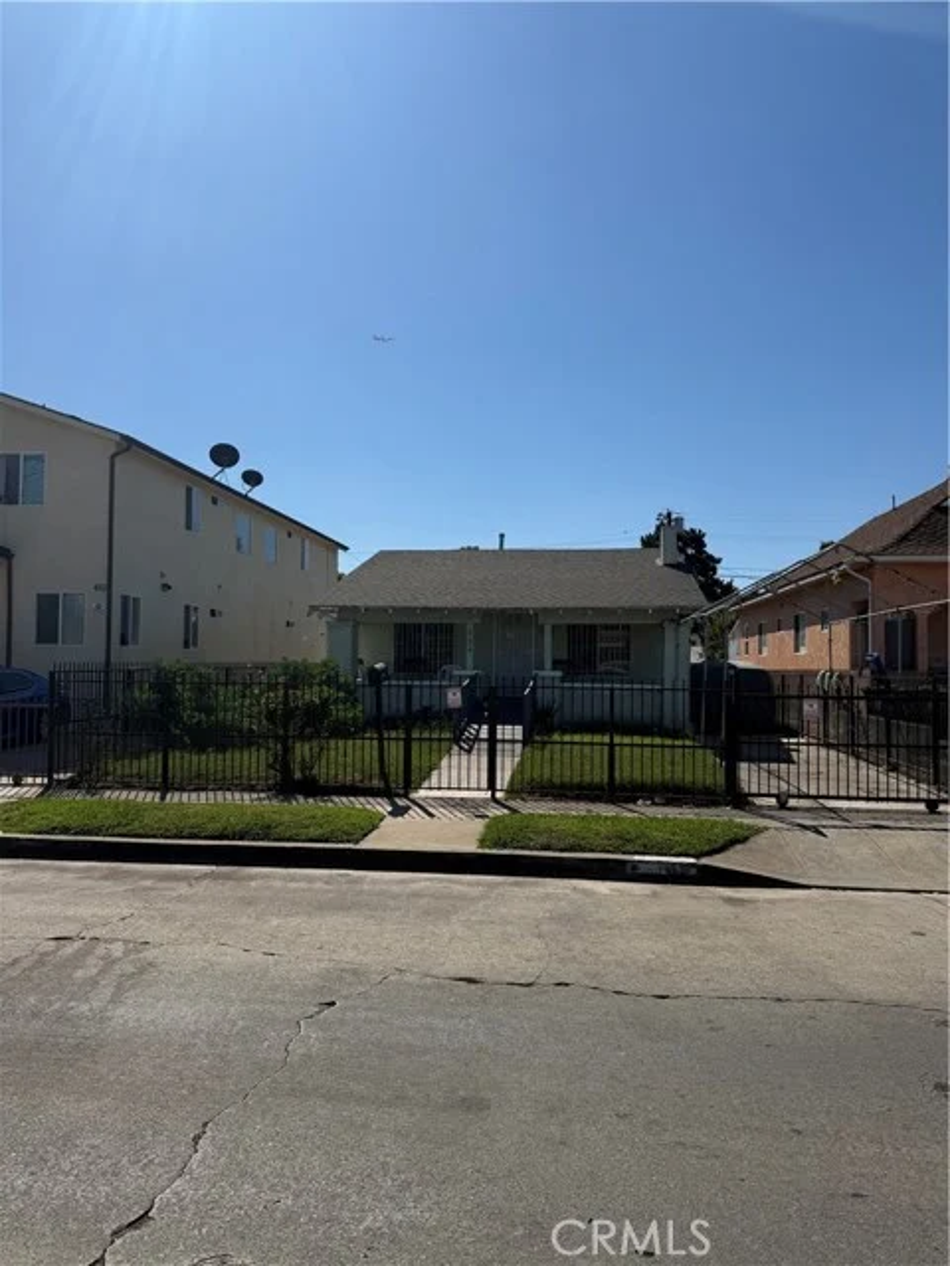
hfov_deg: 56.8
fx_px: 878
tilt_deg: +1.9
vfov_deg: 71.6
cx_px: 475
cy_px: 633
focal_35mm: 24
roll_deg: +0.6
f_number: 1.78
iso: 80
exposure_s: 1/10309
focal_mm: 6.76
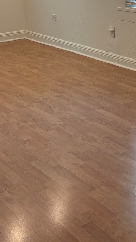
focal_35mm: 66
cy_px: 41
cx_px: 98
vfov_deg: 30.9
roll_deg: +0.0
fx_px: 423
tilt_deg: -12.9
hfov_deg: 18.2
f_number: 1.6
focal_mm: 5.96
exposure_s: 1/60
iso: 80
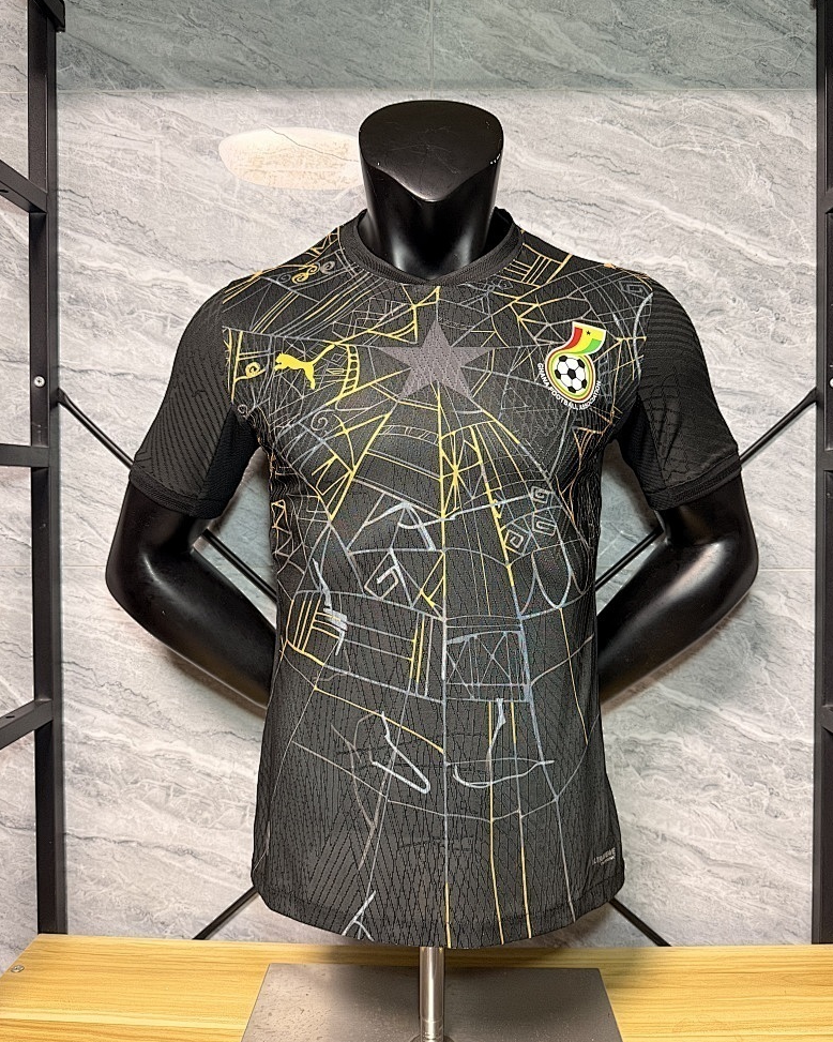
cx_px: 431
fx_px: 801
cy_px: 505
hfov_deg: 54.9
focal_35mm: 26
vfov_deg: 66.0
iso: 250
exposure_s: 1/50
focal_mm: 6.76
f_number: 1.78
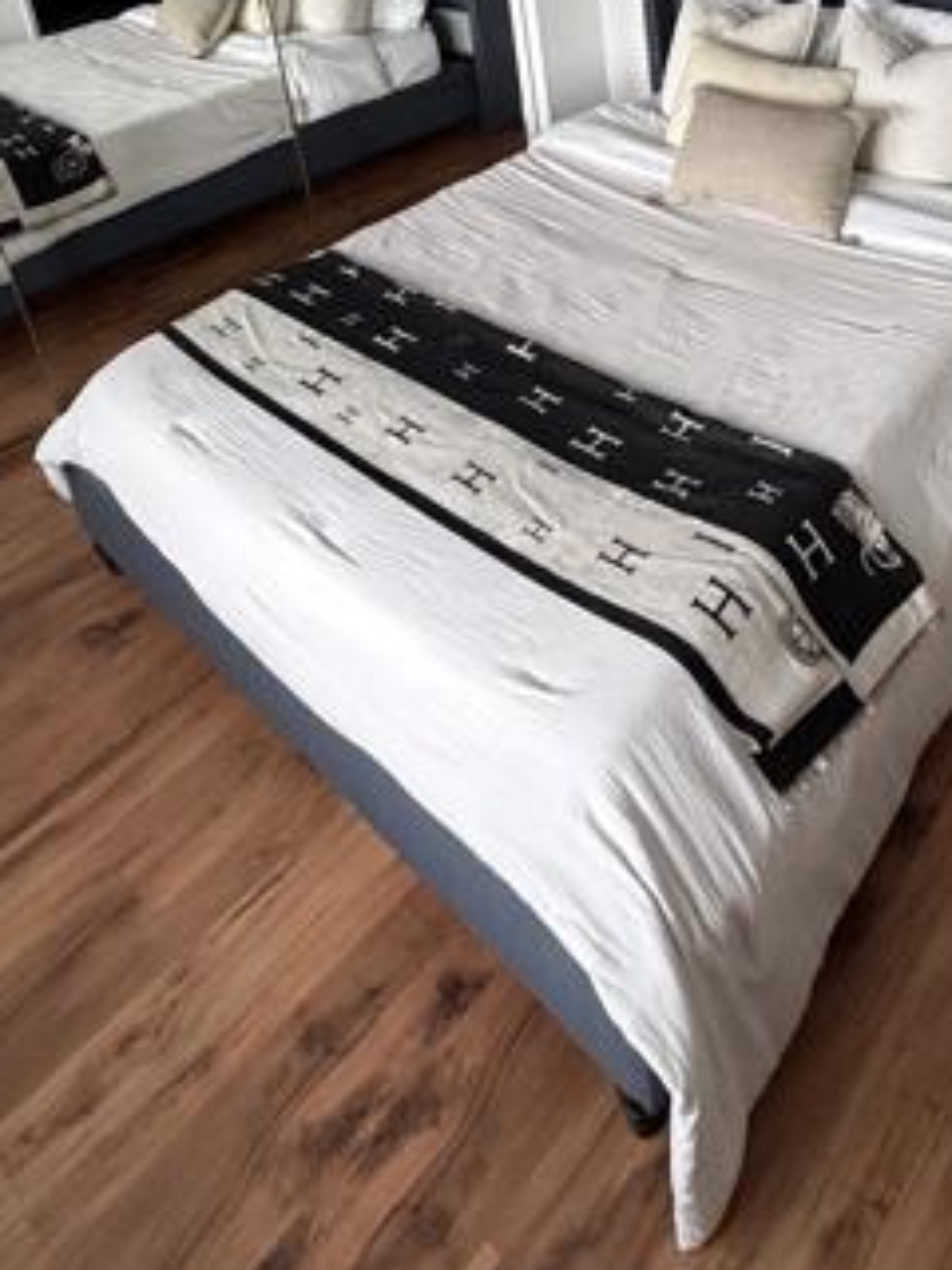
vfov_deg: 54.3
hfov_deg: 48.2
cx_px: 690
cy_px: 99
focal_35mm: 28
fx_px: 1027
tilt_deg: -20.9
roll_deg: +2.0
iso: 500
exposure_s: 1/60
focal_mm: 2.22
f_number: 2.2
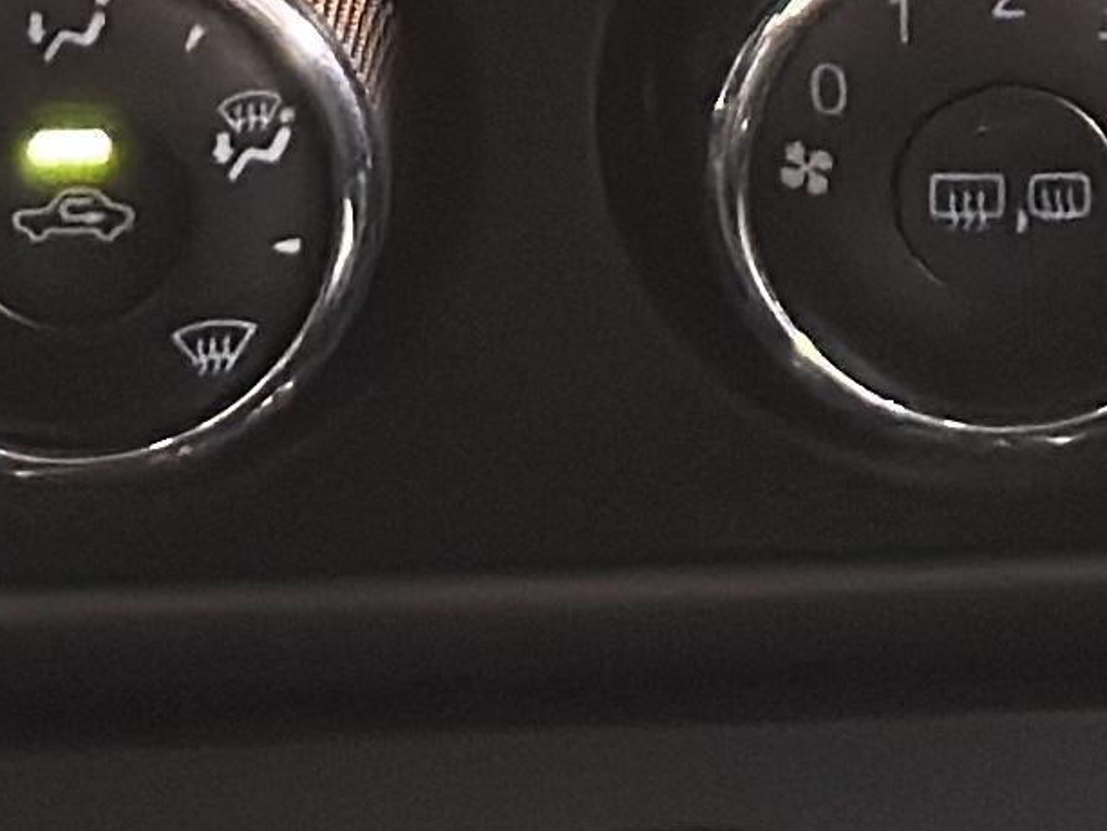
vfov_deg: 4.5
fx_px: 10106
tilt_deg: -17.5
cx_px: 933
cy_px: -1874
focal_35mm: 316
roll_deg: -0.4
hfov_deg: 6.3
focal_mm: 6.86
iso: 320
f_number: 1.78
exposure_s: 1/33
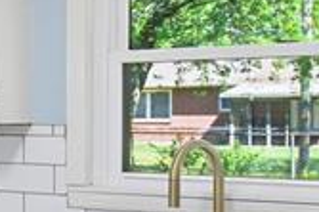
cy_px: 117
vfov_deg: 13.9
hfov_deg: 14.3
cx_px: -439
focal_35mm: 98
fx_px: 868
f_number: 6.3
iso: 200
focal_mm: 16
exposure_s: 1/5
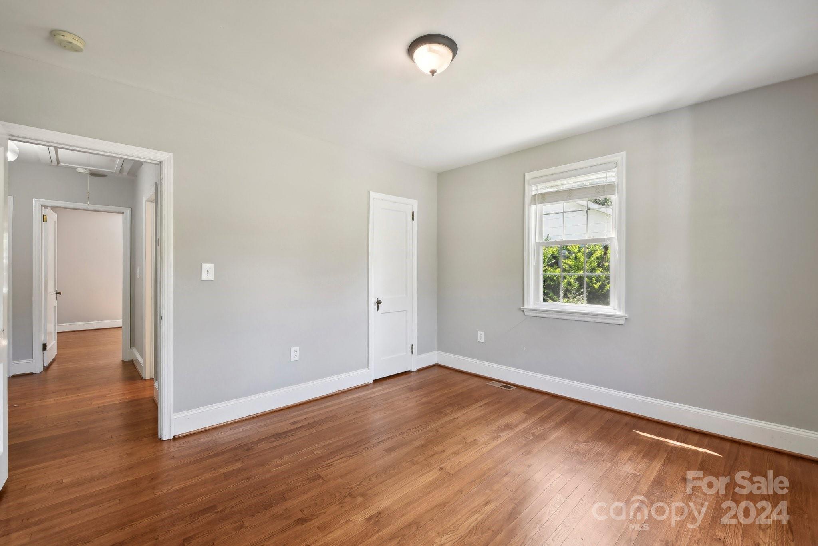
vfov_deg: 81.3
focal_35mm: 14
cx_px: 409
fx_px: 318
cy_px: 273
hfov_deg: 104.2
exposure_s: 1/13
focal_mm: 14
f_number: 8
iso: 200
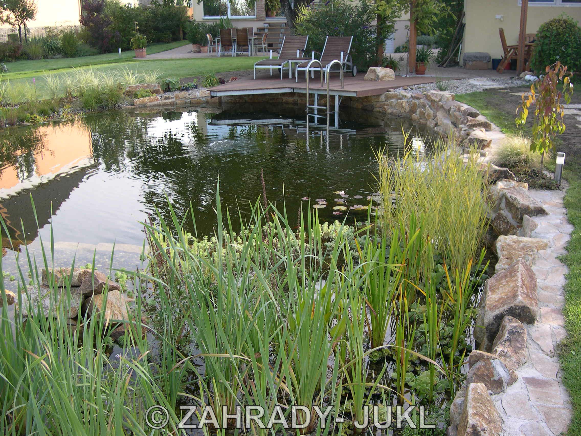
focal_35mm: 38
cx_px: 290
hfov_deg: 49.0
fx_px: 638
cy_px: 218
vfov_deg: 37.7
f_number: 2.8
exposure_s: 1/200
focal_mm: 8
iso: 100
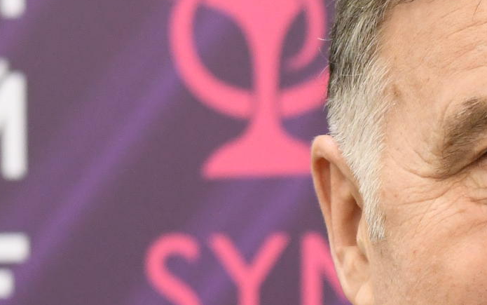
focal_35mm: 363
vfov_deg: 3.6
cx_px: 421
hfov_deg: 5.8
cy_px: 612
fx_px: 4820
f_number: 6.3
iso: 1600
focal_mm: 60
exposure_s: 1/125
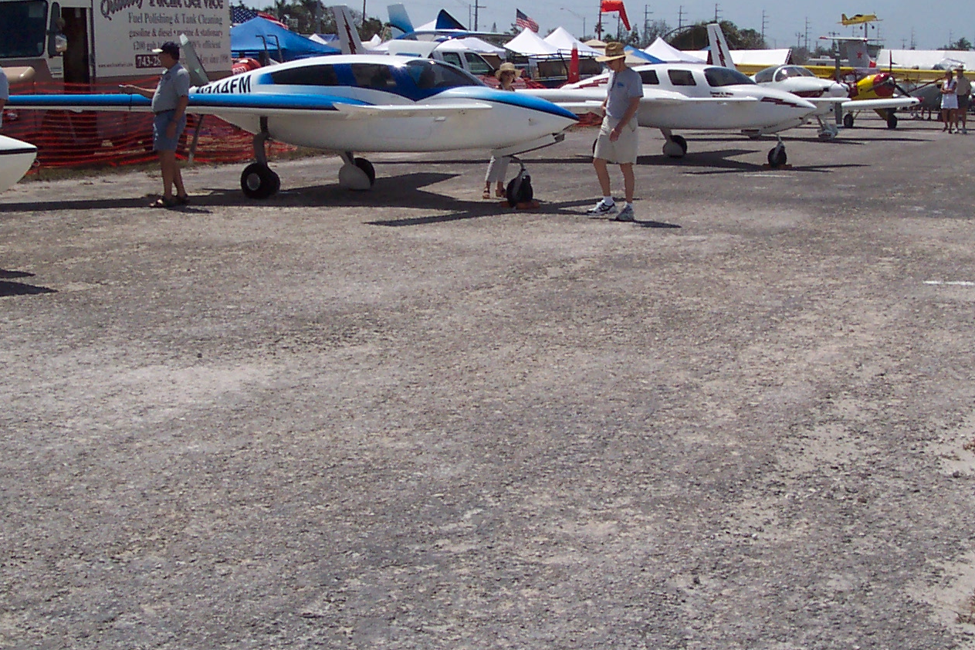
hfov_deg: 30.9
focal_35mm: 65
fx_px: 1760
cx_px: 557
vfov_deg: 20.6
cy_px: 117
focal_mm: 8
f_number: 4.8
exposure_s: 1/1000
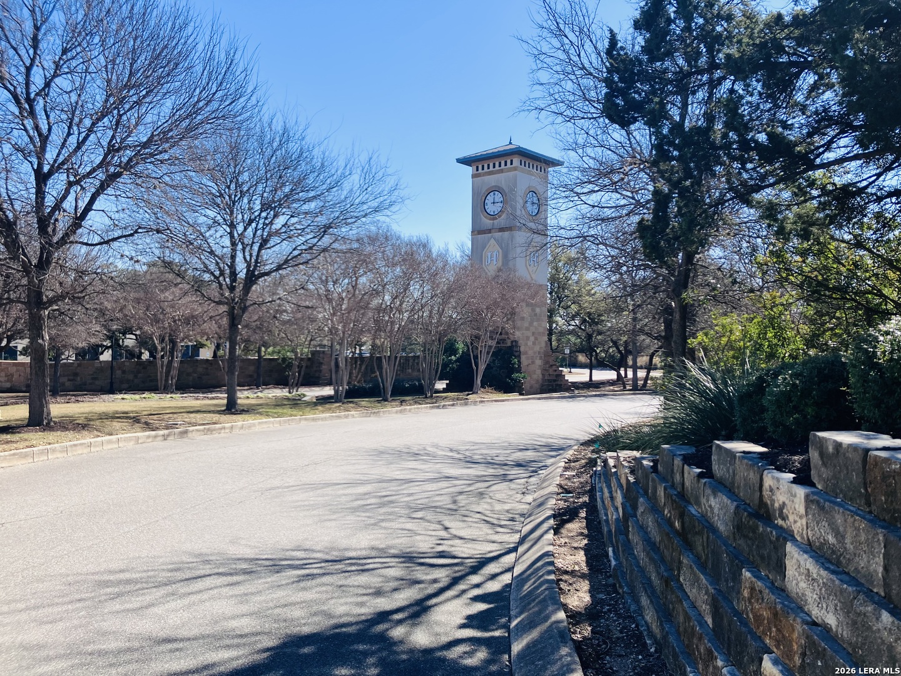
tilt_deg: +0.6
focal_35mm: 28
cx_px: 450
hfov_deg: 63.4
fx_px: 729
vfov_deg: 49.7
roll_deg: -1.1
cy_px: 338
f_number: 1.8
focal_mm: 3.99
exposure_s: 1/1279
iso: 32
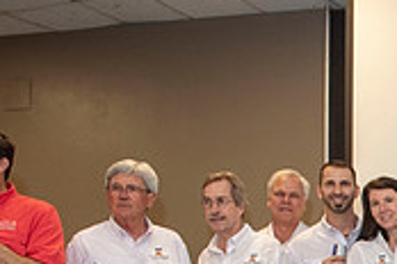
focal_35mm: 80
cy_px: 369
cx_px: 570
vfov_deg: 15.9
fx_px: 882
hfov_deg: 21.8
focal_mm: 24
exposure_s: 1/160
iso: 800
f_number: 4
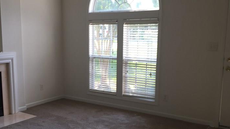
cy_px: 78
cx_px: 82
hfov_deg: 44.1
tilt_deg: -8.9
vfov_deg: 25.9
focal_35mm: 46
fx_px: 281
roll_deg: -0.1
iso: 50
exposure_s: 1/120
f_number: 2.2
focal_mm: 4.15
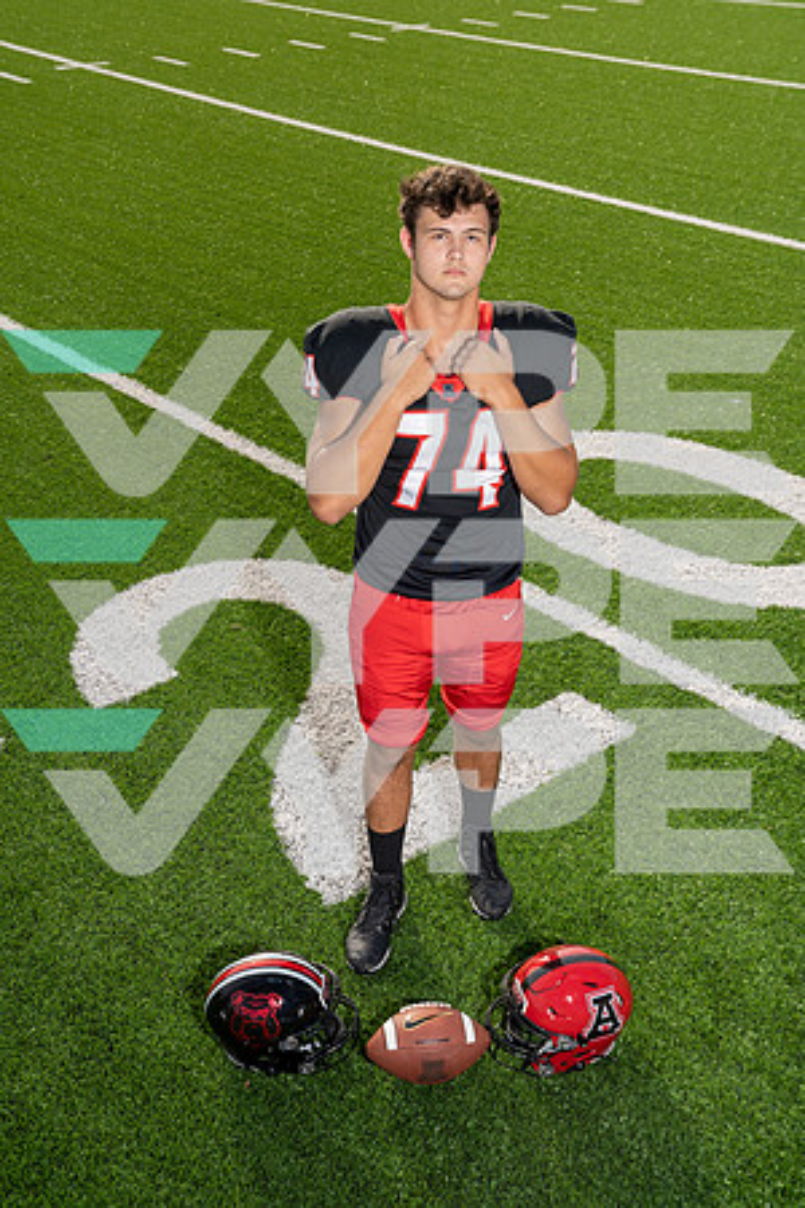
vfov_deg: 47.4
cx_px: 402
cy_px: 604
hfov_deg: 32.6
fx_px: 1375
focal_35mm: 41
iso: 100
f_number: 6.3
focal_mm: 41
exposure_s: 1/250
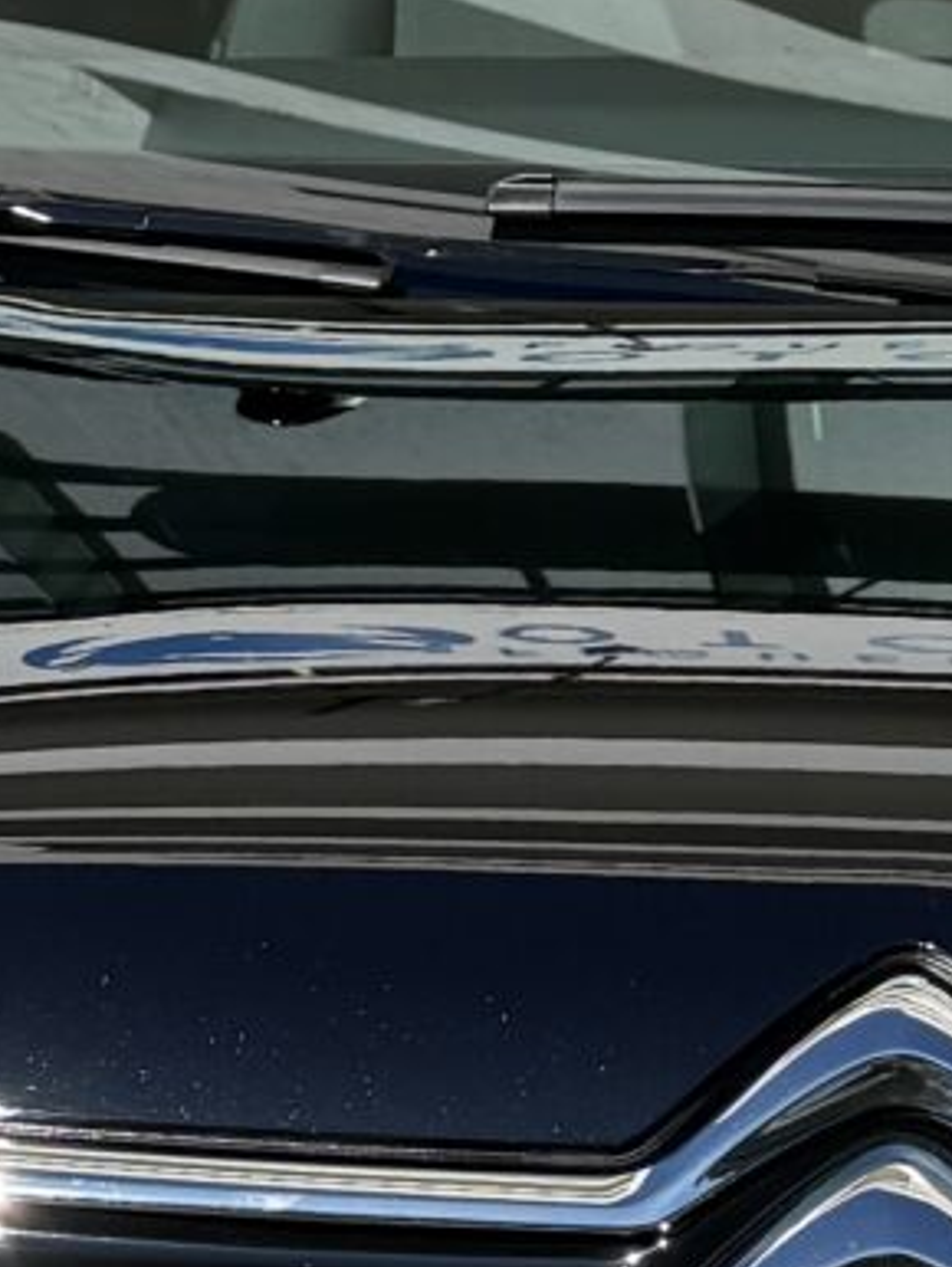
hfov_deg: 9.3
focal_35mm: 159
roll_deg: -0.6
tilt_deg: -2.9
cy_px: -85
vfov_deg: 12.2
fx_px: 5824
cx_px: 1024
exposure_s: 1/4405
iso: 100
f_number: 1.78
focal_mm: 6.76
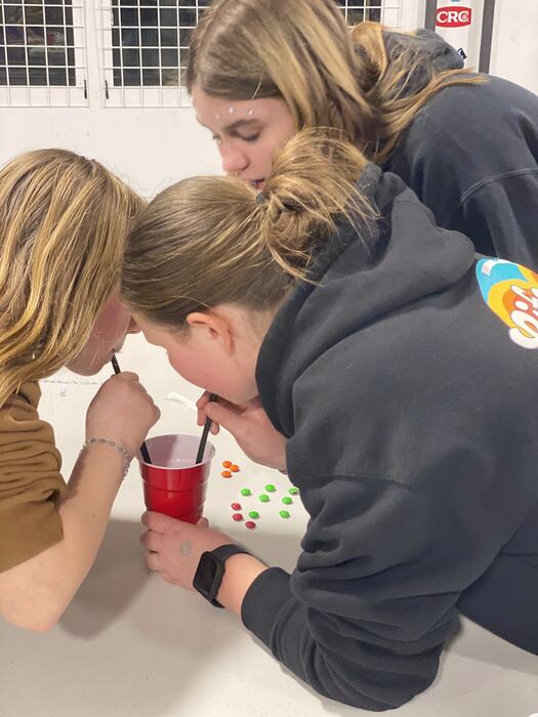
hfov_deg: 28.0
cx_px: 269
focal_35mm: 52
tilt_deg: -19.3
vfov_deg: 36.8
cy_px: 358
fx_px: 1078
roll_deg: -0.1
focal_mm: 6
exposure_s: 1/40
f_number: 2
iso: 125
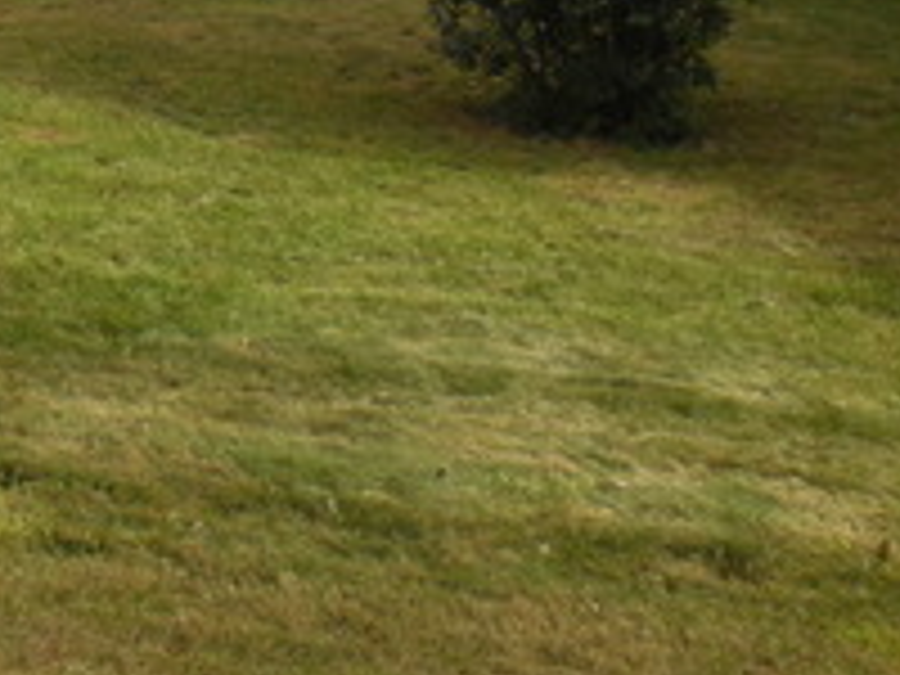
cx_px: -302
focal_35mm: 80
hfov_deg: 21.8
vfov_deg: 16.7
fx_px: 2080
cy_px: -356
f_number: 3.1
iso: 125
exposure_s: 1/800
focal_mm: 4.5
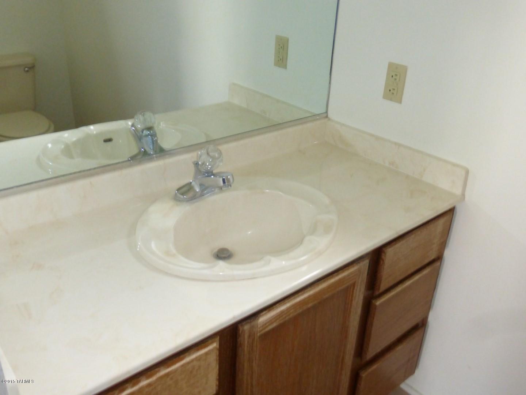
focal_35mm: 30
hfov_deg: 60.0
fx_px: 456
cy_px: 198
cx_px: 263
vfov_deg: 46.8
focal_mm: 5.4
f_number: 3.6
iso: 640
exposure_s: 1/60
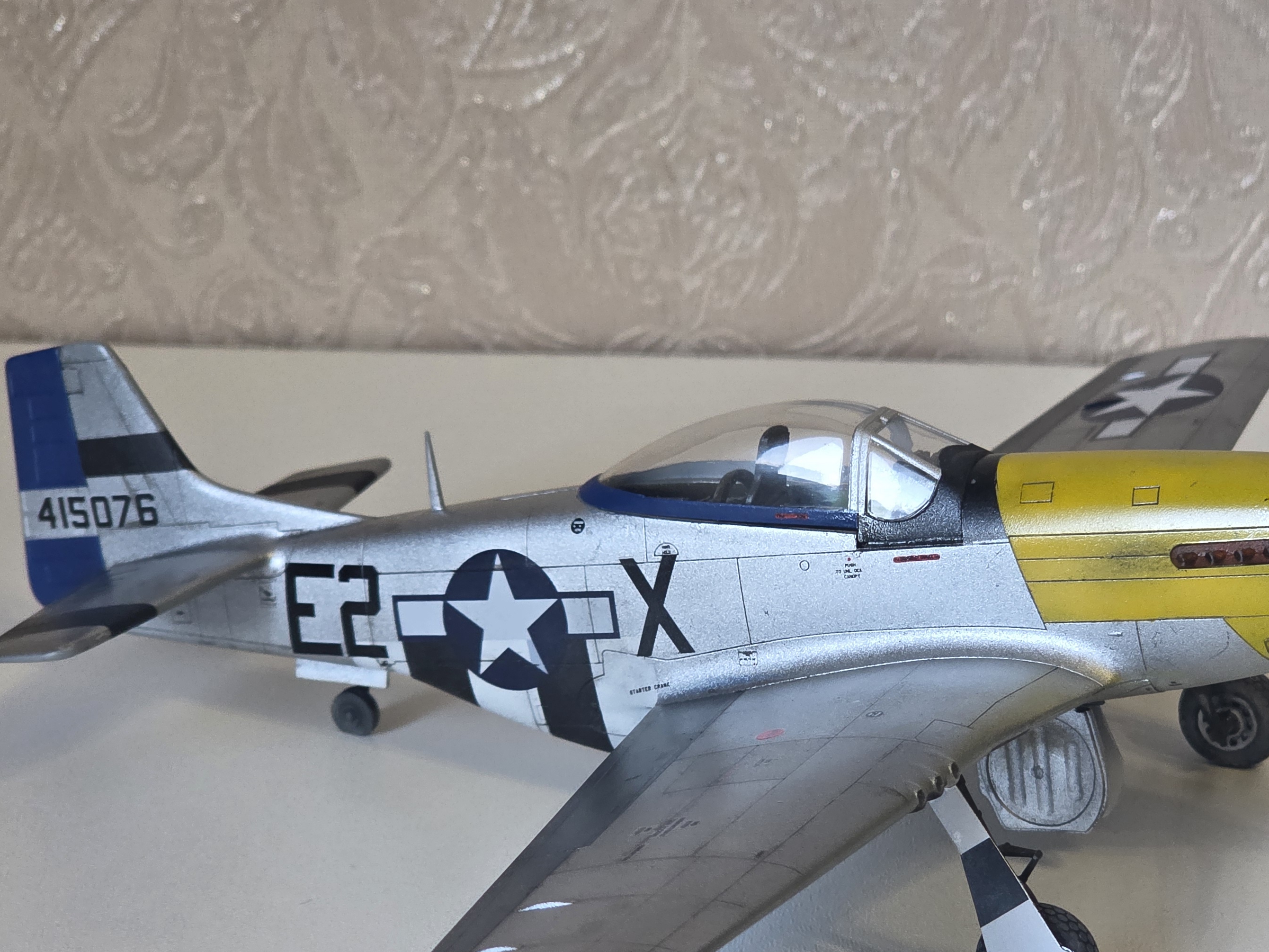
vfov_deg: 14.3
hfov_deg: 19.1
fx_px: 3776
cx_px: 779
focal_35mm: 103
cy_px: 608
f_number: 2.4
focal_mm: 7.9
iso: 320
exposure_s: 1/120
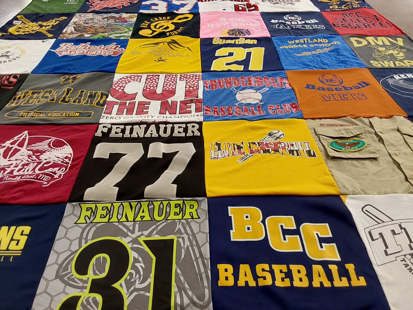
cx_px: 206
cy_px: 155
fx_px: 334
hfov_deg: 63.4
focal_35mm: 28
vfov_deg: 49.7
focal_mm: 2.91
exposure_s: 1/60
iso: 125
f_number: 1.9
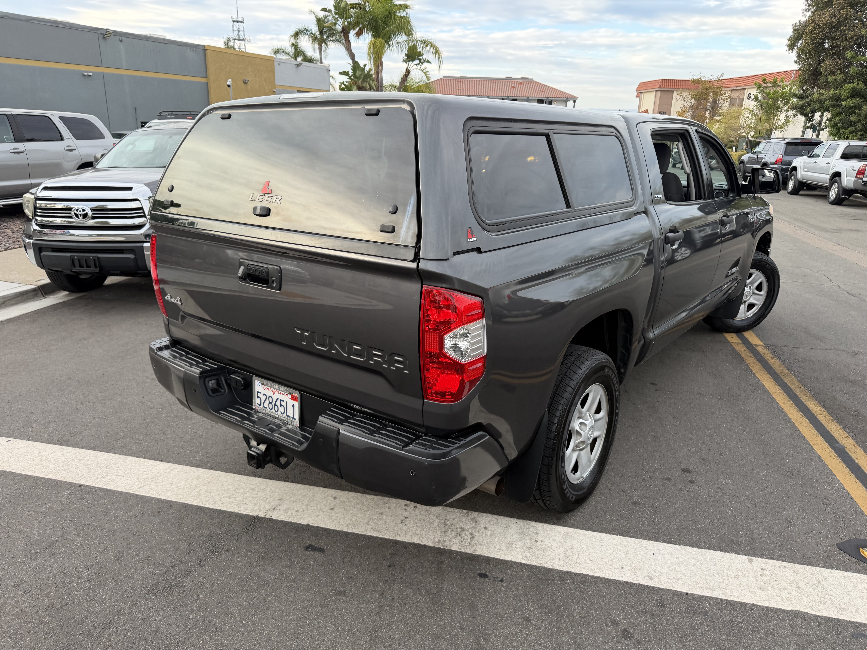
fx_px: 601
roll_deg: -1.5
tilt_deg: -16.1
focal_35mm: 24
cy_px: 325
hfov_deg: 71.6
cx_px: 434
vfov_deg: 56.8
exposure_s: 1/210
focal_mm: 6.76
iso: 64
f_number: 1.78
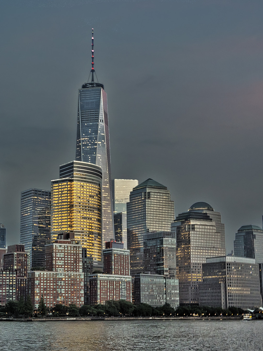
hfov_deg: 21.5
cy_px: 176
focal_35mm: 68
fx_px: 686
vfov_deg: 28.7
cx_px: 70
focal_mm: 31
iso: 400
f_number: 6.3
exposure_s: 1/13
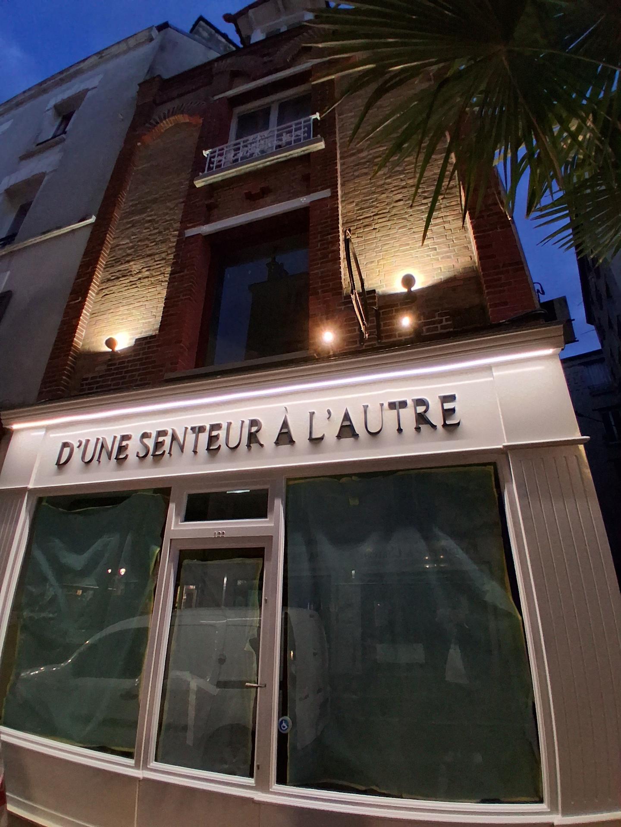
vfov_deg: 91.0
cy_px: 414
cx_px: 310
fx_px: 407
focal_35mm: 17
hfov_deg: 74.7
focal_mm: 1.4
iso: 500
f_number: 2.2
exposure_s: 1/50
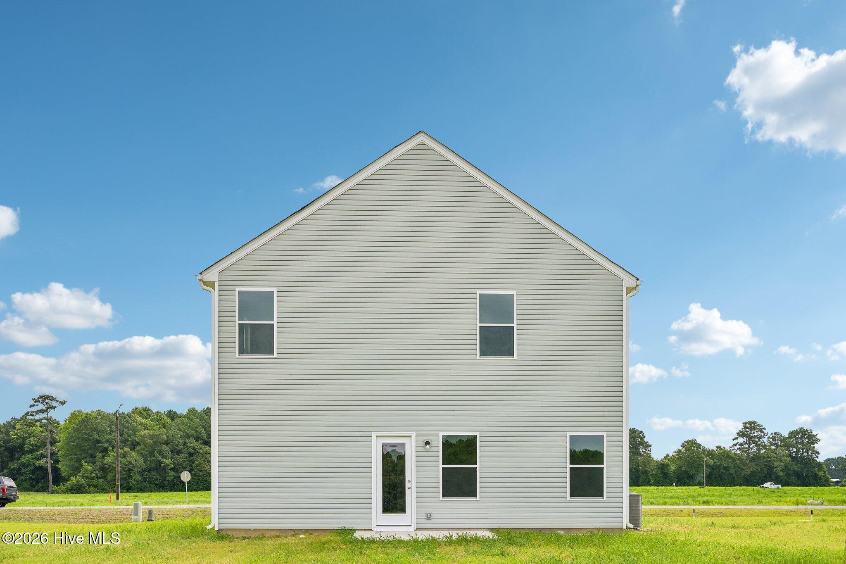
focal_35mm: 30
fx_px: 705
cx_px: 423
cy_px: 282
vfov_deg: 43.6
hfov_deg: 61.9
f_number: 8
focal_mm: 30
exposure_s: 1/640
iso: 100
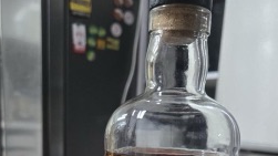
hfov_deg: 42.9
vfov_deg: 22.0
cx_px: 141
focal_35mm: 48
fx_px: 354
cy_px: 210
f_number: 1.8
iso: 500
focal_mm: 5.4
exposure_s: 1/120
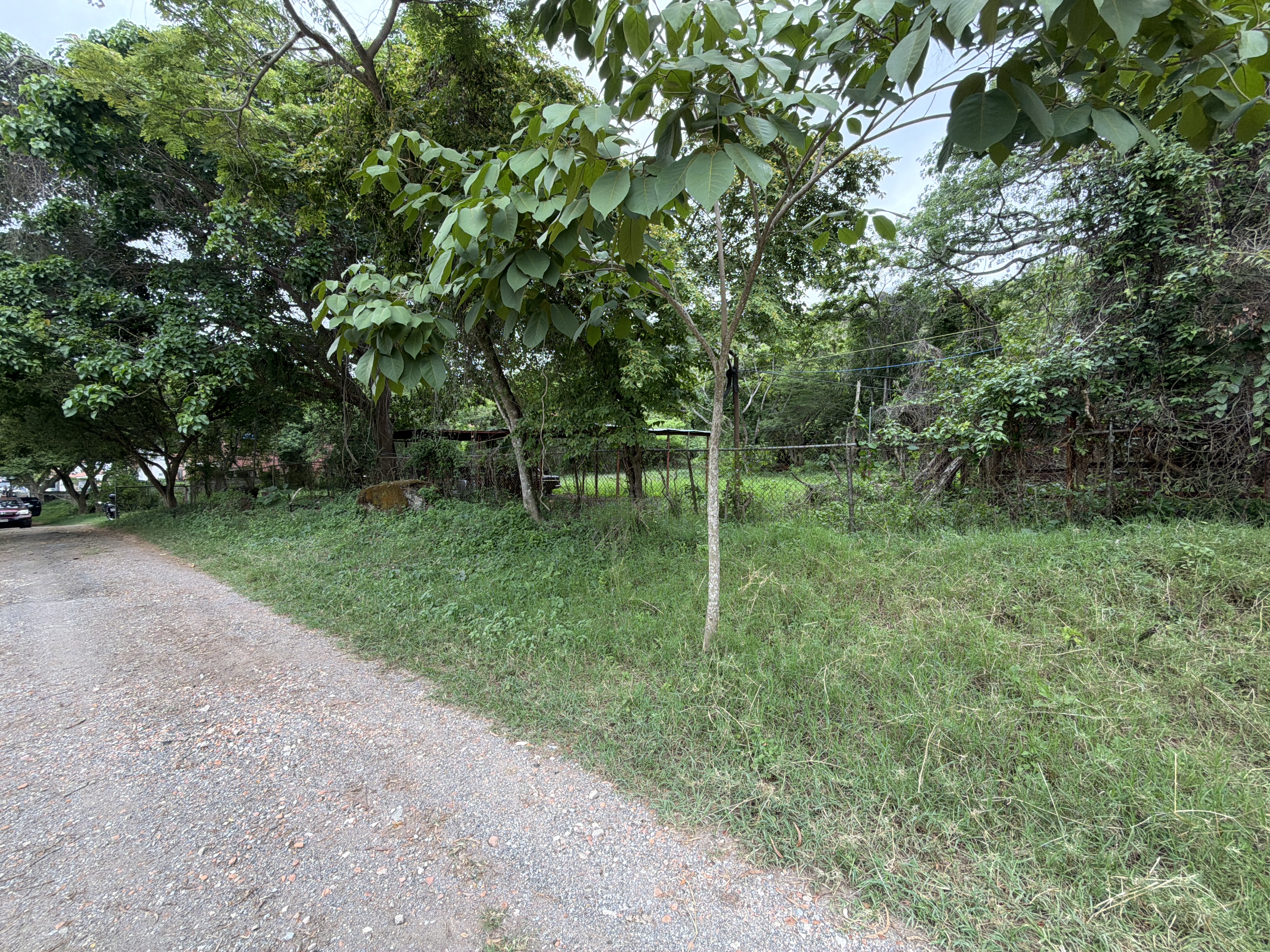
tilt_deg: -0.2
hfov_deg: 102.1
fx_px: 514
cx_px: 635
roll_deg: -1.5
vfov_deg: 85.7
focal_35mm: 14
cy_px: 476
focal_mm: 2.22
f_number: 2.2
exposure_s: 1/181
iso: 50
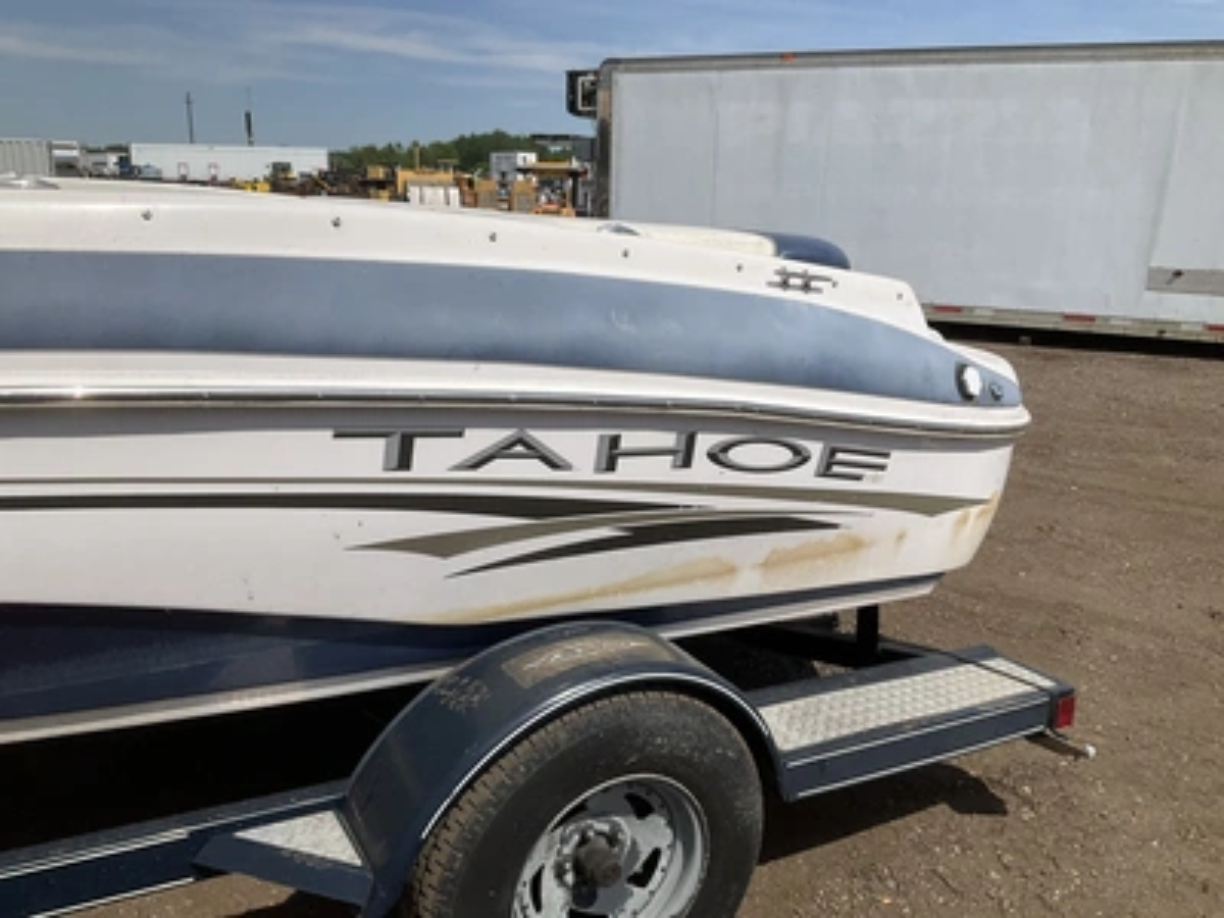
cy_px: 459
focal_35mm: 29
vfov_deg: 48.2
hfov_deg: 61.7
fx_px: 1025
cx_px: 612
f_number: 1.8
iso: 25
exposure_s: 1/3125
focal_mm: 3
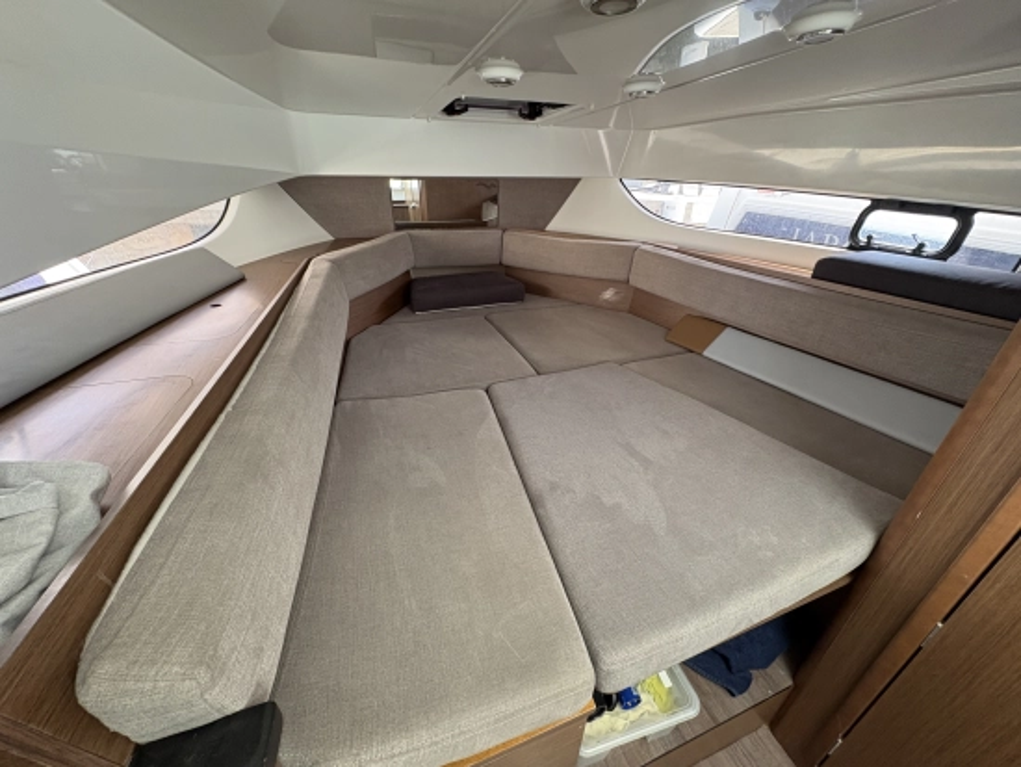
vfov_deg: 85.7
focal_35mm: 14
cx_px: 510
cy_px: 384
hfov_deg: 102.0
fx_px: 413
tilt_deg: -28.3
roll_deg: -0.9
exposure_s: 1/60
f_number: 2.2
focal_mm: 2.22
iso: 250
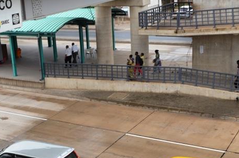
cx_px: 51
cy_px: 107
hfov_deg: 32.6
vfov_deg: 22.4
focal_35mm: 60
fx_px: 397
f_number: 5.6
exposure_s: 1/125
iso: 400
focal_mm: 18
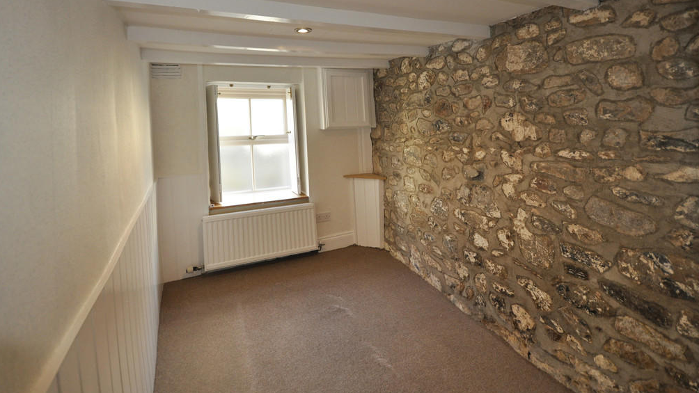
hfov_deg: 99.4
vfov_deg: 66.7
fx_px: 297
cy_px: 166
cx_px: 347
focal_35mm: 16
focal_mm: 10
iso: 800
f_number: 3.5
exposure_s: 1/125
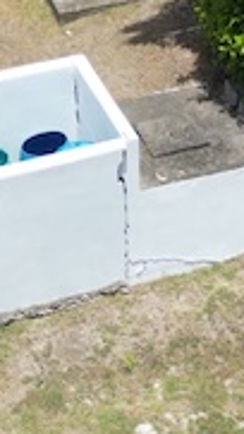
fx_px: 1700
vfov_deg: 12.7
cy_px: -444
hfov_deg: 8.2
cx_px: 98
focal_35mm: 148
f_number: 1.7
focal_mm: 6.72
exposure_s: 1/4000
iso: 130
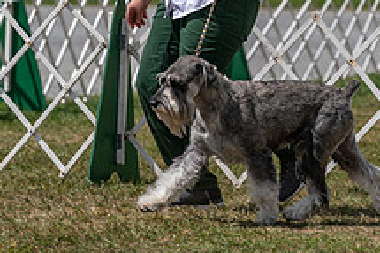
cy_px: 33
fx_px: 5105
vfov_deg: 2.8
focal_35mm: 484
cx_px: 219
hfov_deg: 4.3
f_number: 5
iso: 160
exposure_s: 1/2000
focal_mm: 179
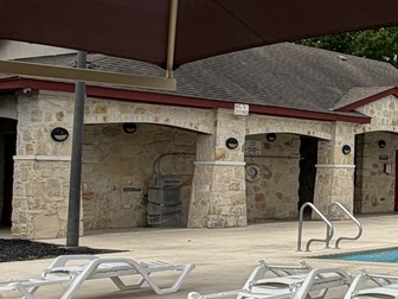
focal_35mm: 60
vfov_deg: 24.4
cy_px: 150
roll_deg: +0.0
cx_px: 673
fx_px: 690
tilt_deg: +1.5
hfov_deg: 22.6
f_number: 2.2
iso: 20
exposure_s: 1/779
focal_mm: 2.22
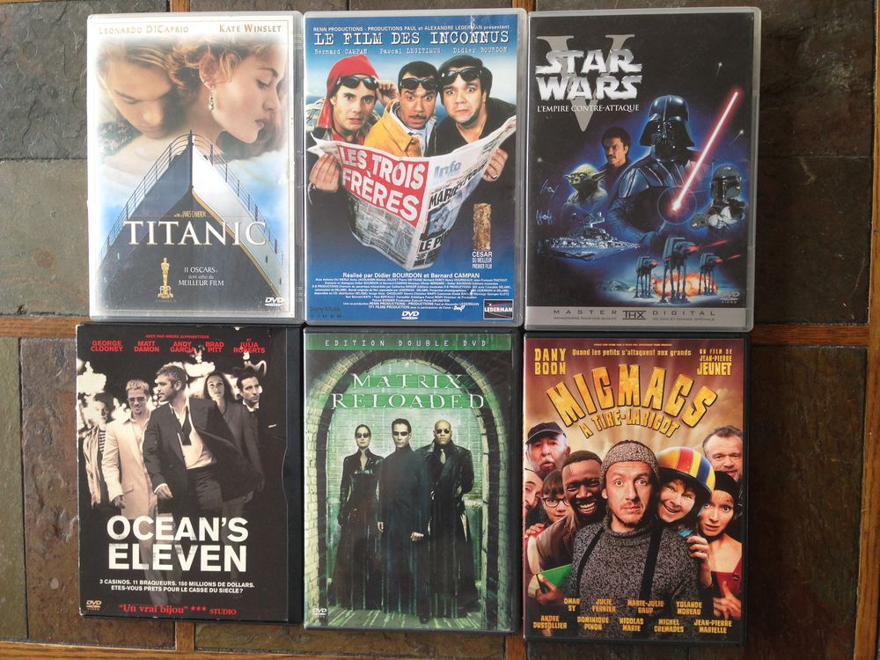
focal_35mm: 33
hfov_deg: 55.4
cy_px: 330
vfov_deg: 42.9
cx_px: 440
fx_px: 839
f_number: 2.4
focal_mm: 4.12
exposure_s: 1/60
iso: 50
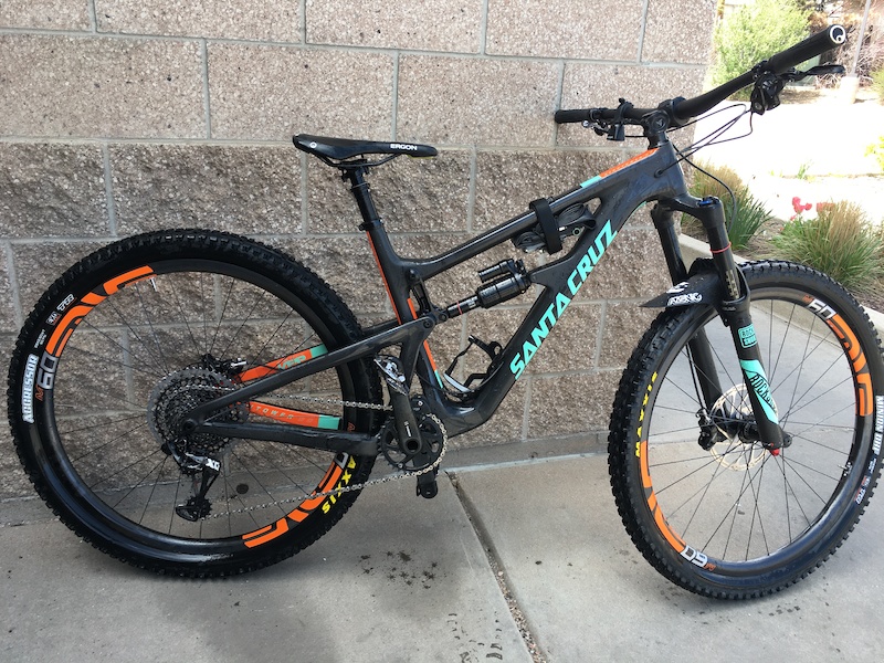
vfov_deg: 48.2
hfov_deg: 61.7
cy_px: 332
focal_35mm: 29
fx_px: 741
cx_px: 442
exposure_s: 1/138
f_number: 2.2
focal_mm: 4.15
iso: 25
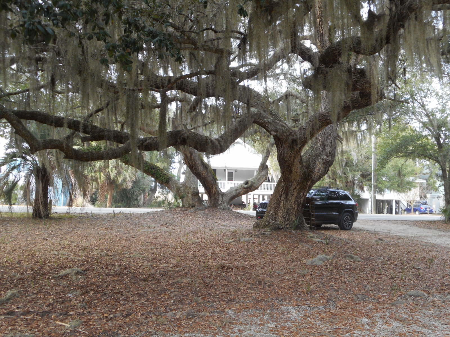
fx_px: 442
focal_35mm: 34
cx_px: 225
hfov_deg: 54.0
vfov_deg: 41.8
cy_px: 168
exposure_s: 1/30
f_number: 4.2
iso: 140
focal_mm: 6
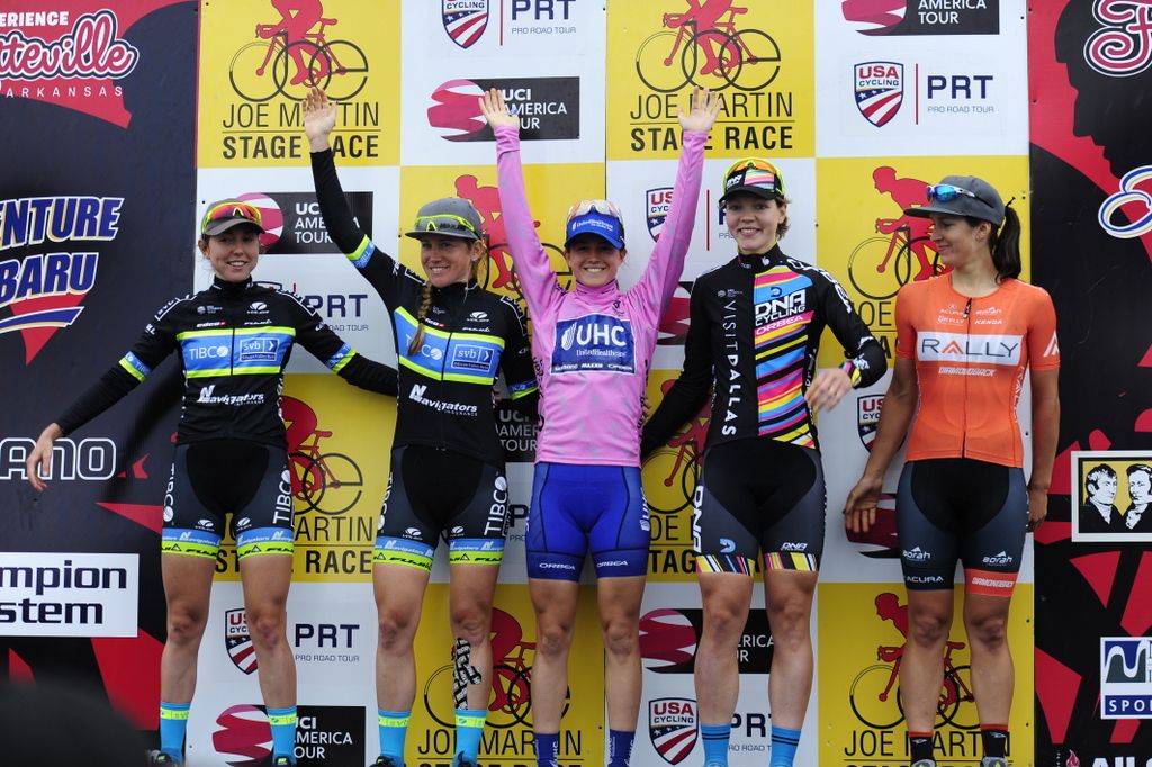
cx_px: 576
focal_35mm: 70
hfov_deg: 28.9
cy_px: 384
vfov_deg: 19.4
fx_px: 2239
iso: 200
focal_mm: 70
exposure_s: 1/250
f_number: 2.8
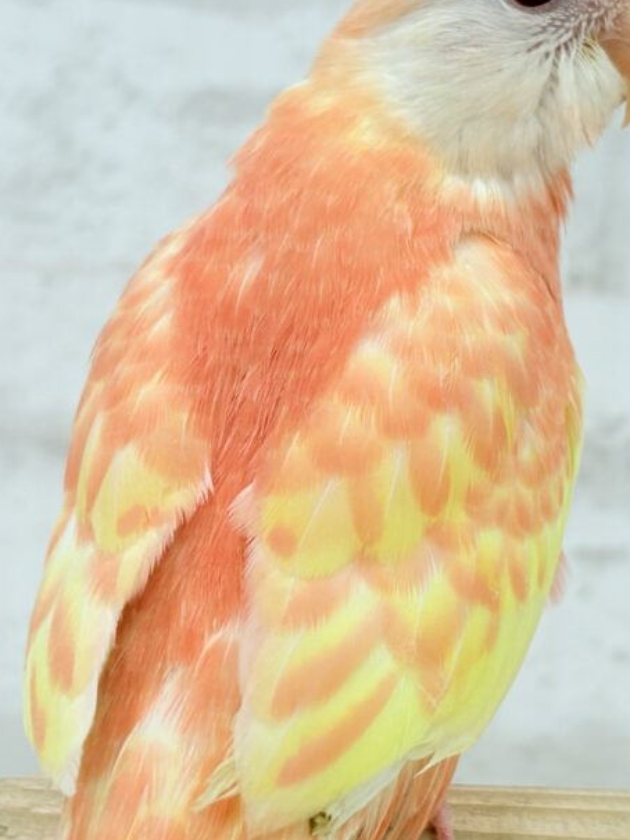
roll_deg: -1.9
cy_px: 384
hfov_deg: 14.3
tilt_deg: -0.8
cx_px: 512
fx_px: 2501
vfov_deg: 19.1
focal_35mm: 103
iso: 50
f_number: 1.6
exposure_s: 1/100
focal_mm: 5.96
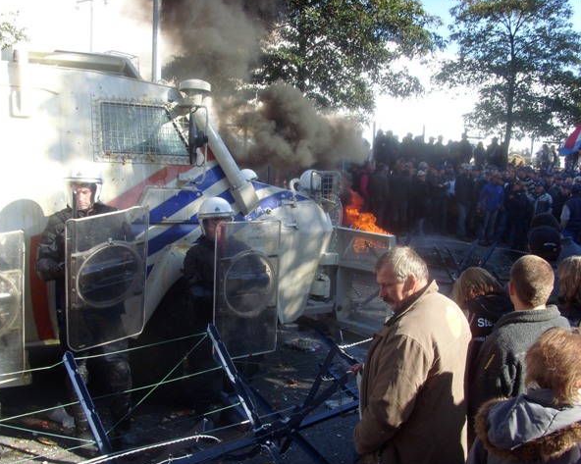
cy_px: 232
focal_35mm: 38
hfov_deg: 47.9
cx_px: 268
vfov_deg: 39.1
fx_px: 653
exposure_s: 1/125
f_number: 5.5
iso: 80
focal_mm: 6
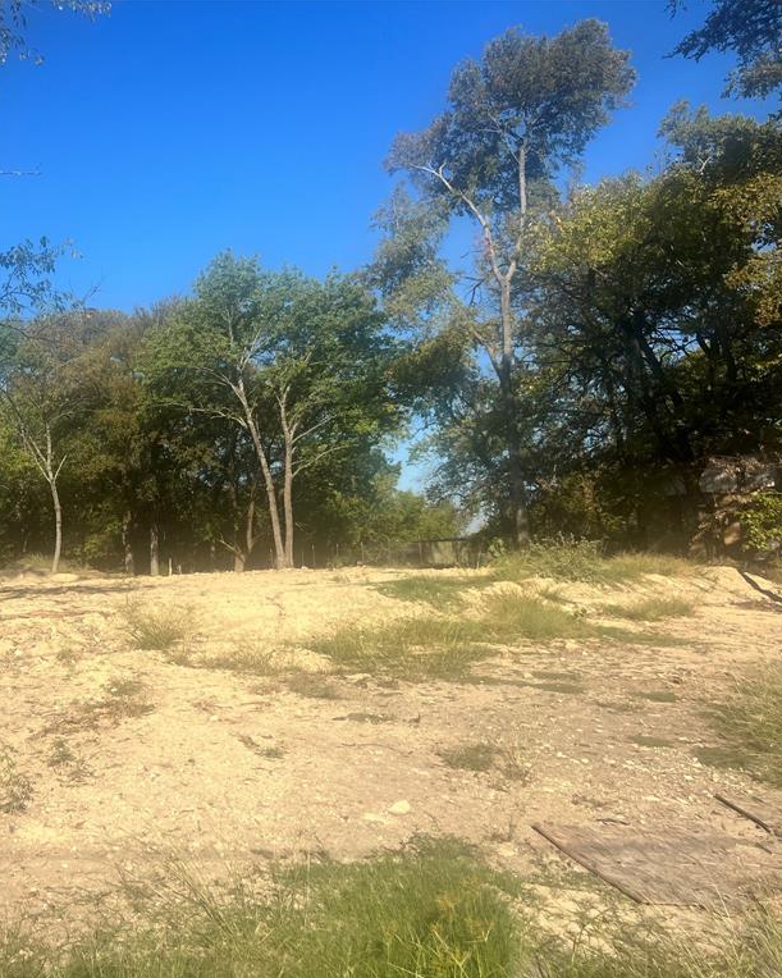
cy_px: 490
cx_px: 132
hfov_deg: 41.1
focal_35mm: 34
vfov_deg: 52.8
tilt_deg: +4.2
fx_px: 984
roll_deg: +0.5
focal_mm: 5.7
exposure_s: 1/4274
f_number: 1.5
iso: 50
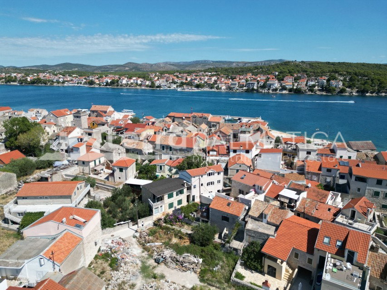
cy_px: 145
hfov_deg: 71.6
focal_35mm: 24
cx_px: 194
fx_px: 268
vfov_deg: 56.8
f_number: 1.7
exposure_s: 1/4000
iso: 150
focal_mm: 6.72
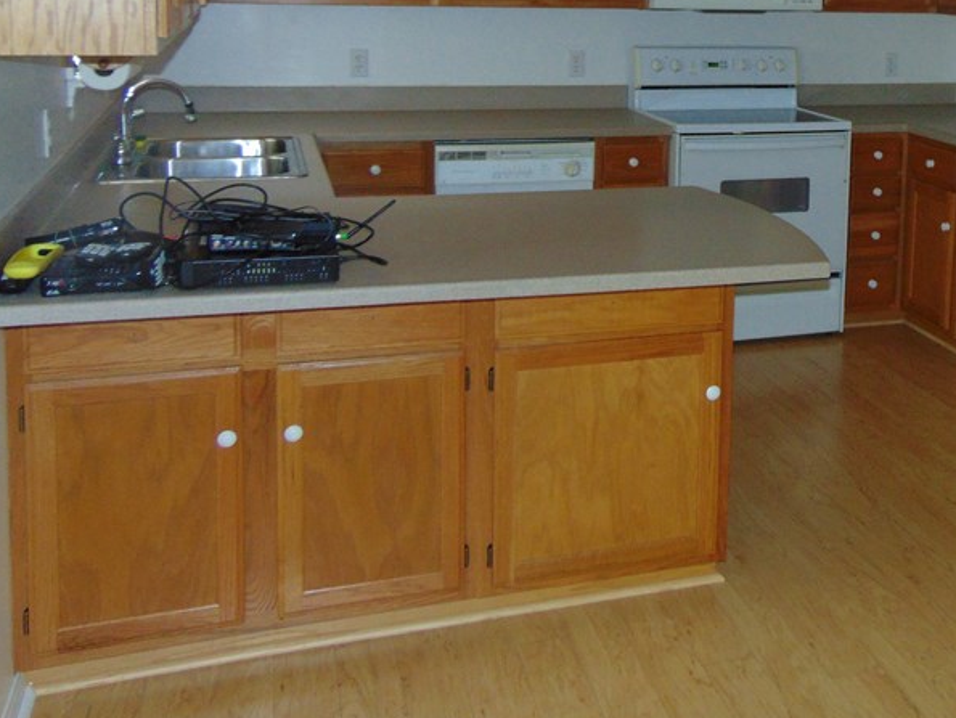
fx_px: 1188
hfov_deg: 42.1
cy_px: 114
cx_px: 754
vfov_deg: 32.4
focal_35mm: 43
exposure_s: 1/30
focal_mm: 4.5
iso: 200
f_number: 3
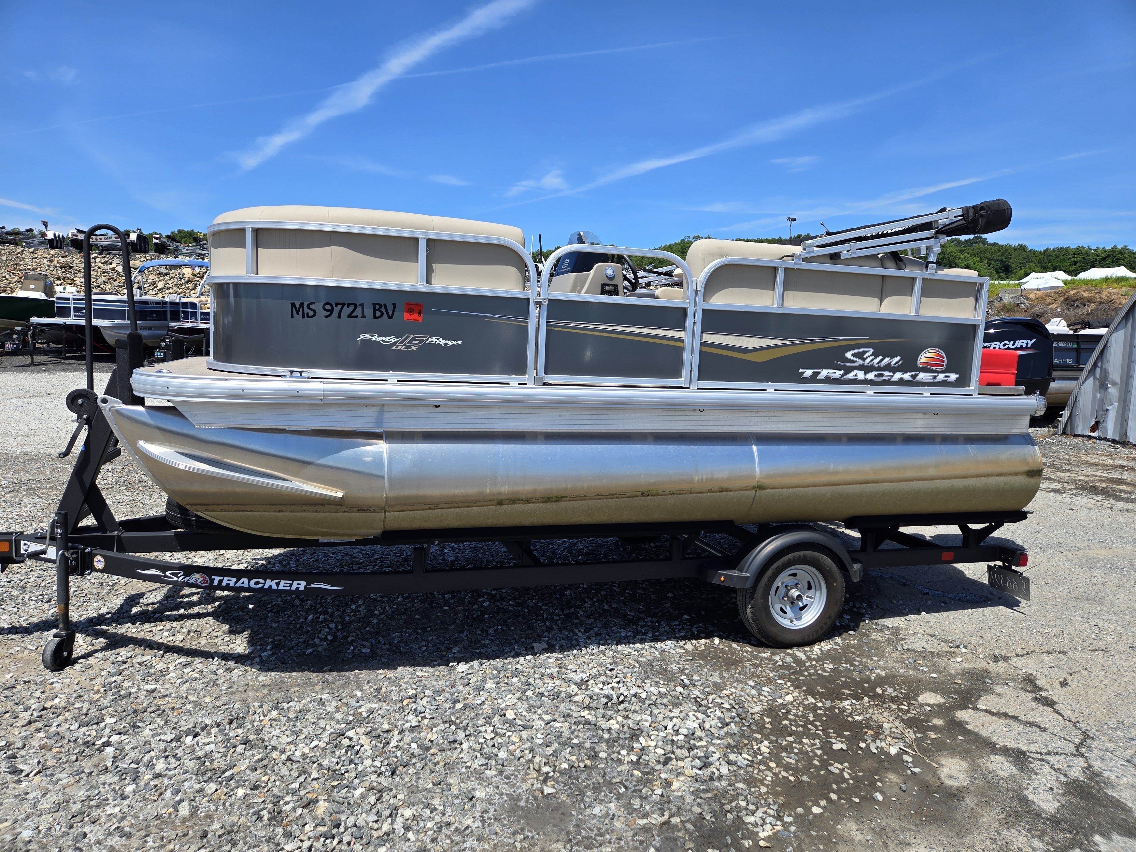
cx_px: 568
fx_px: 755
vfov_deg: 58.9
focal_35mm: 23
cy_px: 426
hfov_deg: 73.9
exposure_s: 1/1563
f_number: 1.8
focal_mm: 5.4
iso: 25
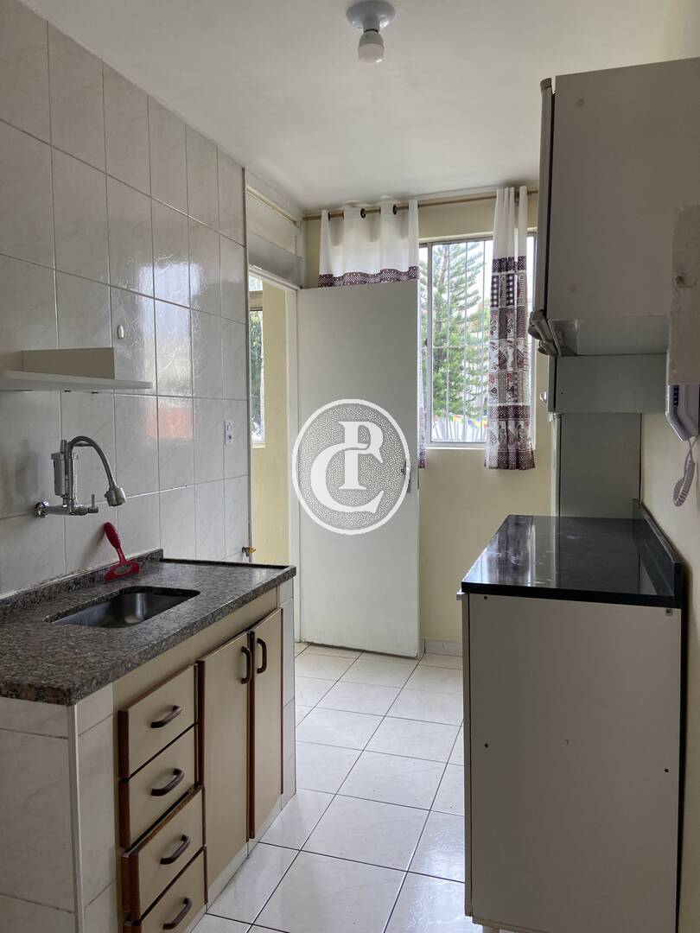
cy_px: 466
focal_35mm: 26
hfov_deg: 53.1
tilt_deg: -3.0
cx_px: 350
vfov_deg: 67.3
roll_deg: +0.4
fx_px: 701
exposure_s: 1/121
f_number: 1.8
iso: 80
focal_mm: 4.25
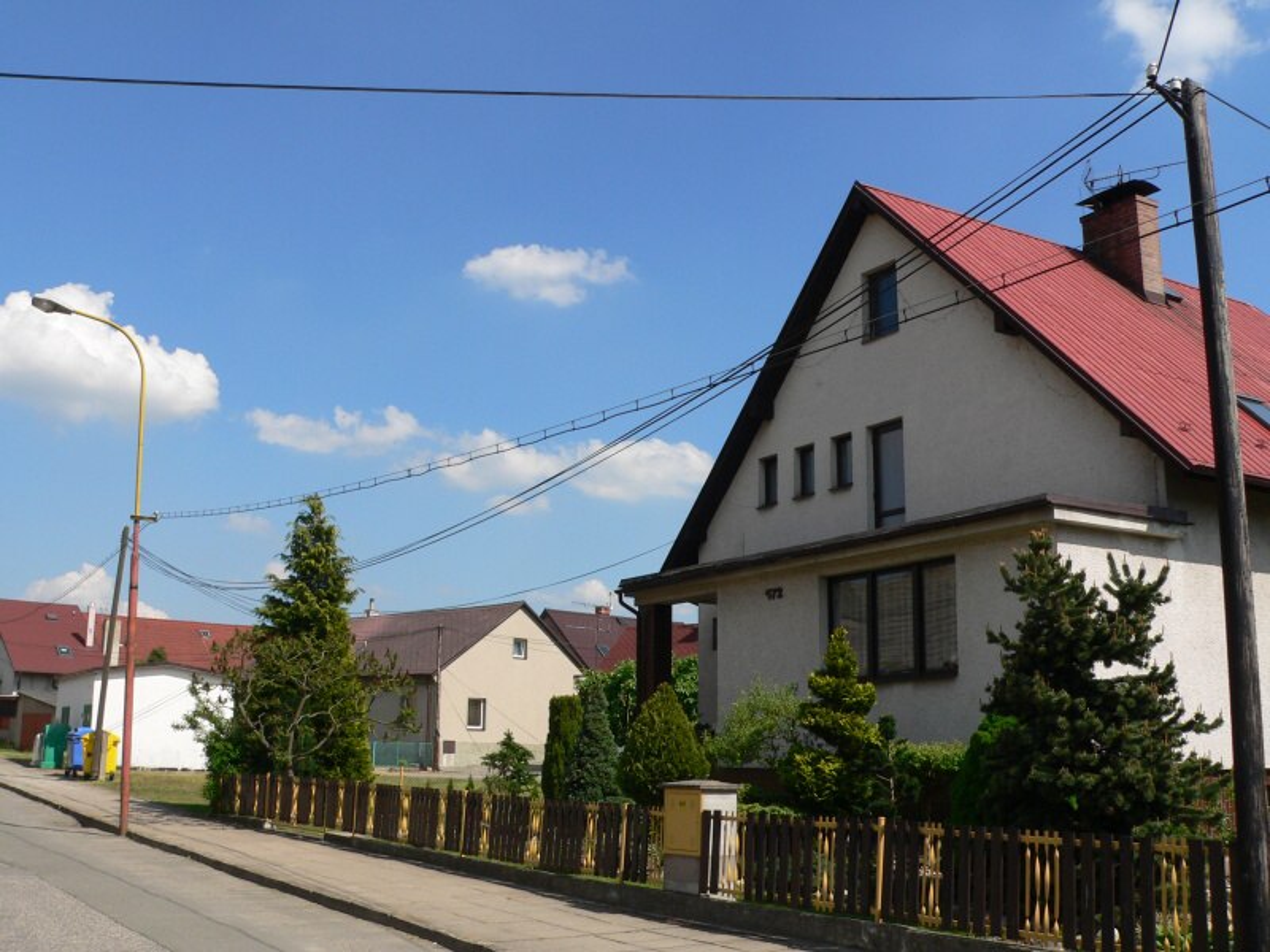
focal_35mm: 36
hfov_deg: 51.4
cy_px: 476
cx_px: 635
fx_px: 1321
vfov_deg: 39.7
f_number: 5.2
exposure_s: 1/500
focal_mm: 6
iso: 80
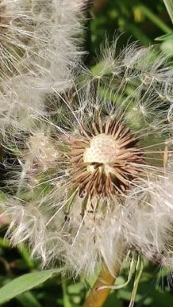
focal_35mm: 150
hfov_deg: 8.1
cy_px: 143
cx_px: 160
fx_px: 1222
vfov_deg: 14.3
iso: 112
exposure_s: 1/1546
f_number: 1.75
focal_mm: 4.77
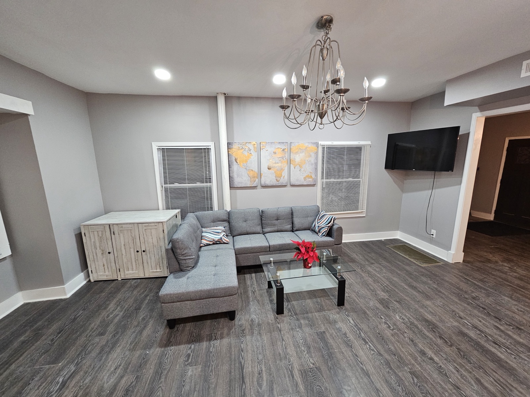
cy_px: 198
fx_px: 199
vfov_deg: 89.9
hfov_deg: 106.2
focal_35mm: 13
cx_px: 265
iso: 320
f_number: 2.2
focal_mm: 2.2
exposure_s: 1/40
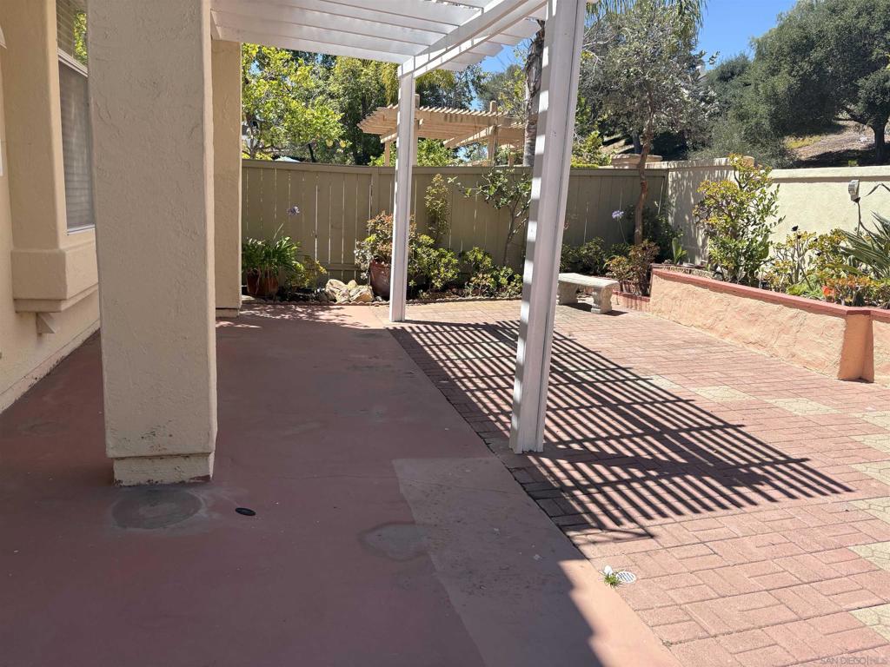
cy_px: 334
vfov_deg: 53.1
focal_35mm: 26
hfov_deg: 67.3
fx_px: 668
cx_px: 445
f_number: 1.6
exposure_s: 1/1901
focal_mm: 5.96
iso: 50
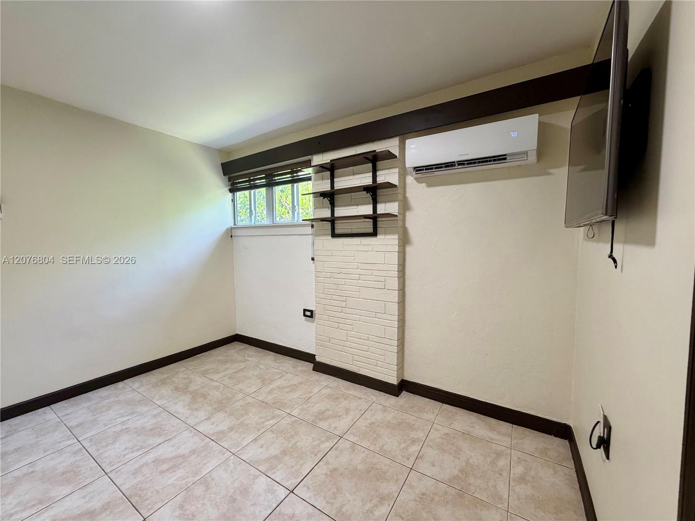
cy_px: 260
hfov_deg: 102.1
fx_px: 281
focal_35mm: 14
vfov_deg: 85.7
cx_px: 348
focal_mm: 2.22
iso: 200
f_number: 2.2
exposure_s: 1/60
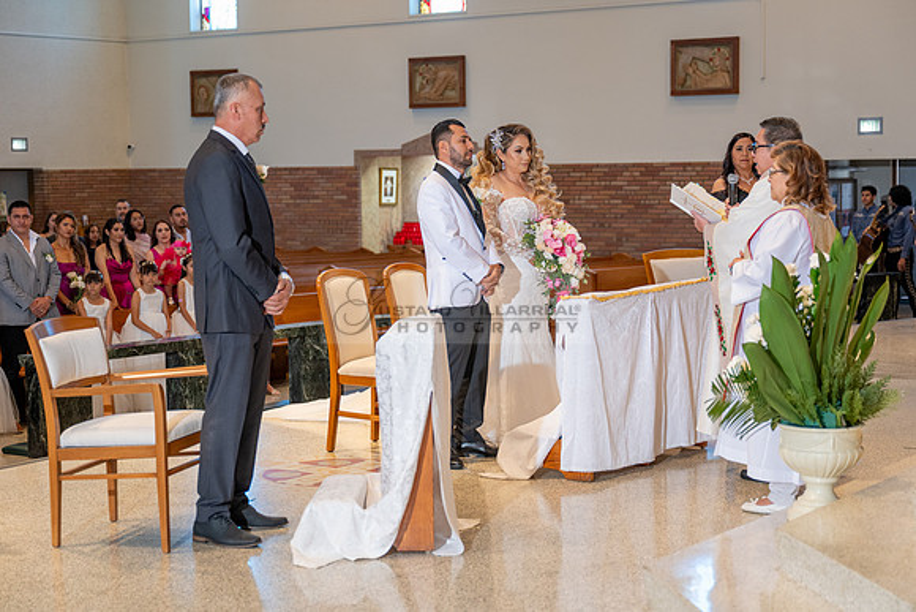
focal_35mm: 65
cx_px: 472
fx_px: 1656
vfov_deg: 20.9
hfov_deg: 30.9
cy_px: 332
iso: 1000
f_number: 3.2
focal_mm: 60
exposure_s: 1/200
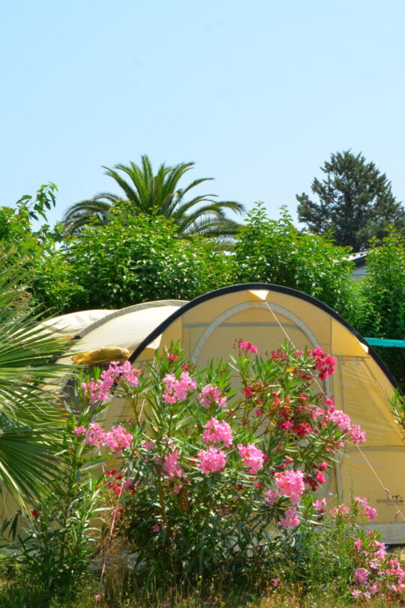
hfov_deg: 25.1
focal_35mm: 54
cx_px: 202
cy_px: 304
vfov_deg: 36.9
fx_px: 911
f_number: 14
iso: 200
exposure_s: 1/125
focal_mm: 36
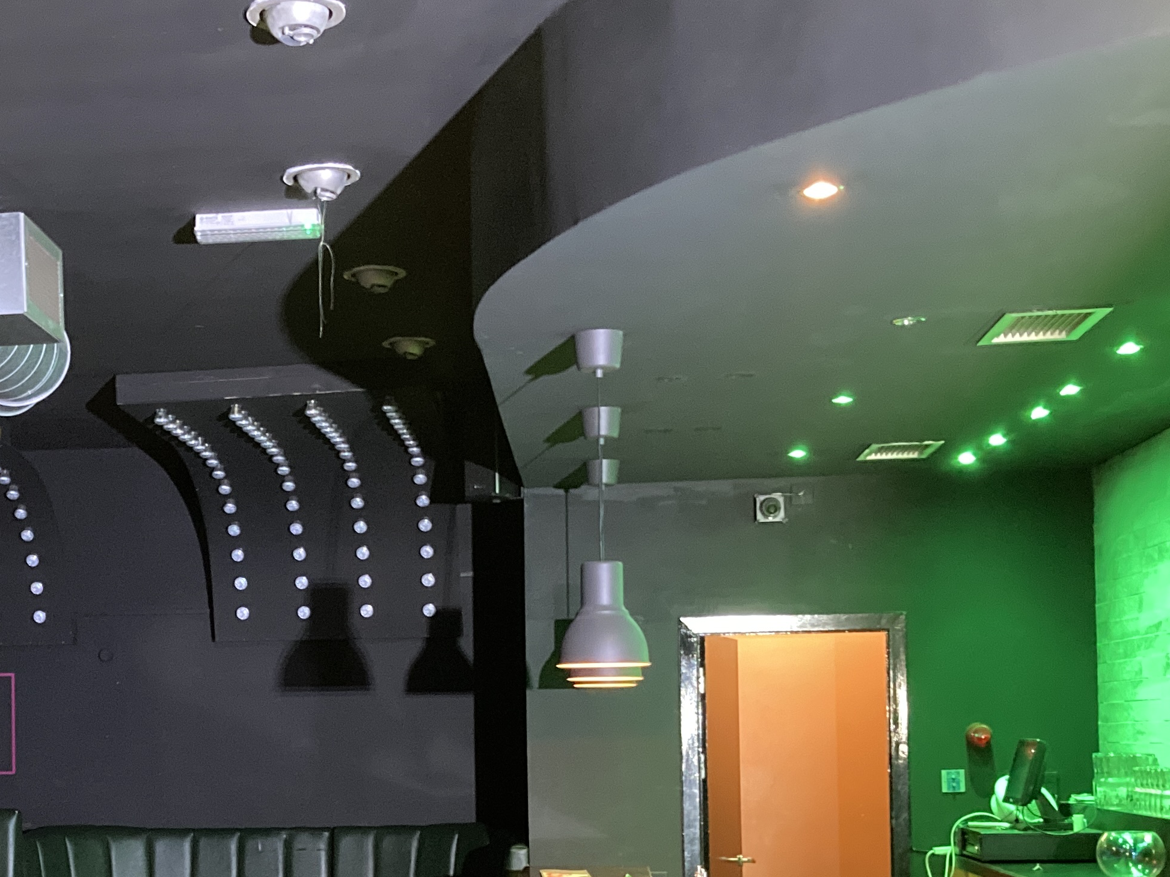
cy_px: 685
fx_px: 1961
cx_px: 238
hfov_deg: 32.3
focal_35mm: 58
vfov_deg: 24.9
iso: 640
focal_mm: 3.99
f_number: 1.8
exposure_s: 1/25
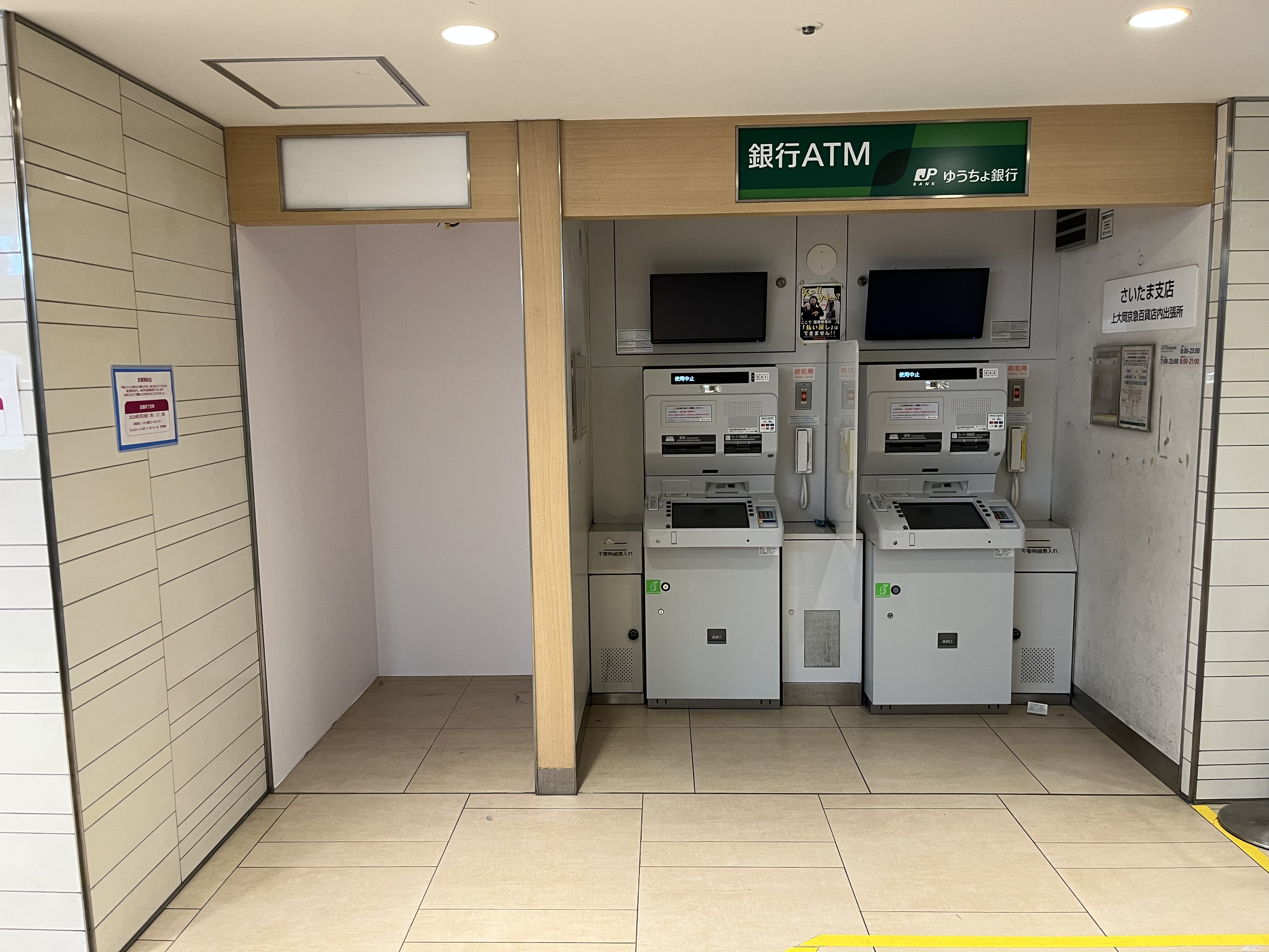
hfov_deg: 67.3
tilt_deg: -7.6
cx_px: 634
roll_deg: +1.2
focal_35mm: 26
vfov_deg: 53.1
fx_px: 953
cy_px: 476
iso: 100
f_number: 1.6
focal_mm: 5.1
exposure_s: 1/50
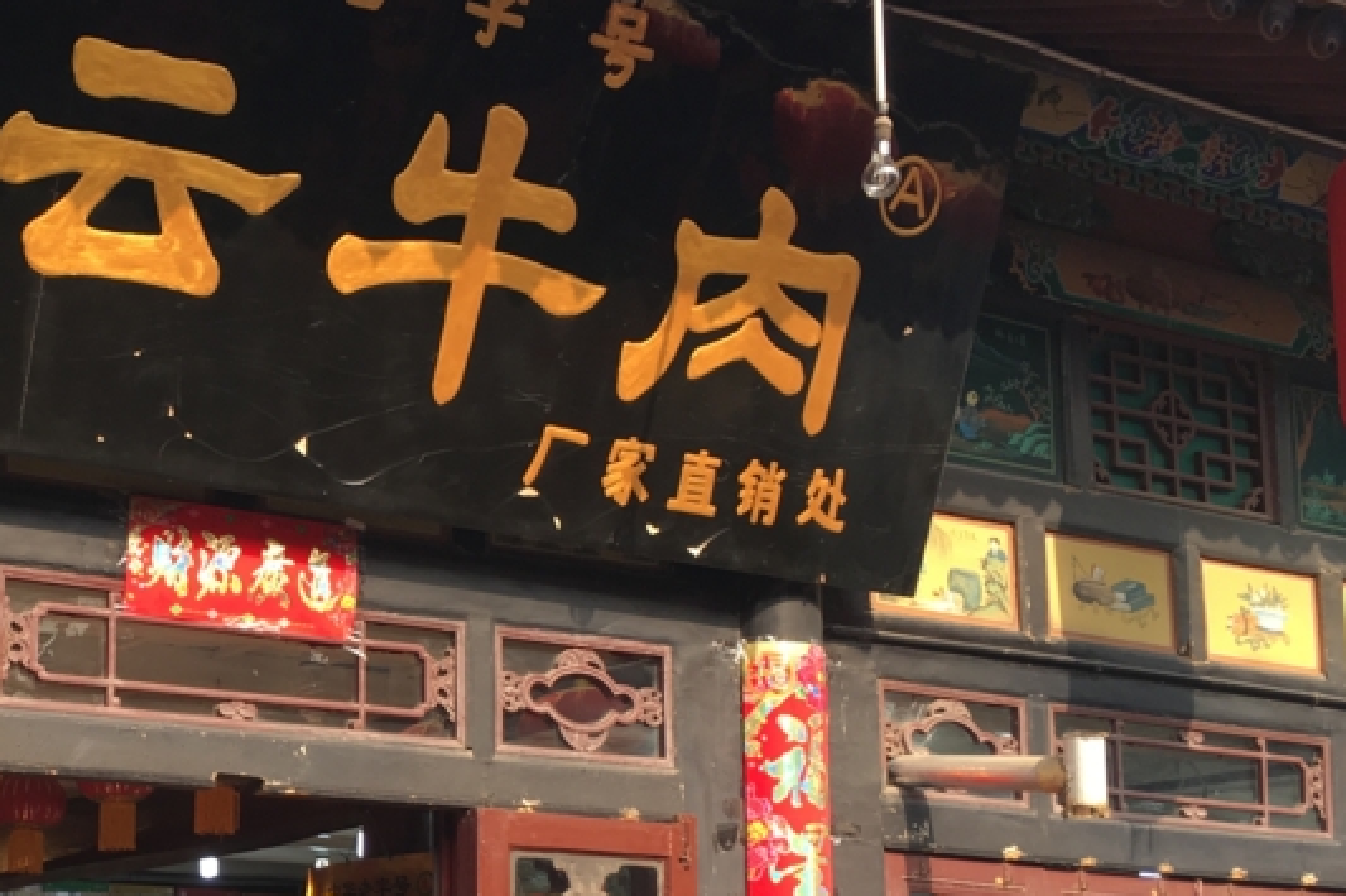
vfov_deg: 22.9
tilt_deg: +9.2
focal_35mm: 58
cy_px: 752
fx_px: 2168
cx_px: 222
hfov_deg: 33.3
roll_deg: -0.9
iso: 25
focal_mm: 4.15
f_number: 2.2
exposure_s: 1/215
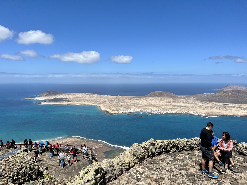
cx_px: 124
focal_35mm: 26
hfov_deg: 67.3
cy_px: 92
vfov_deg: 53.1
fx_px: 186
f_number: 1.5
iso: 50
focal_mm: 5.7
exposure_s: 1/6579
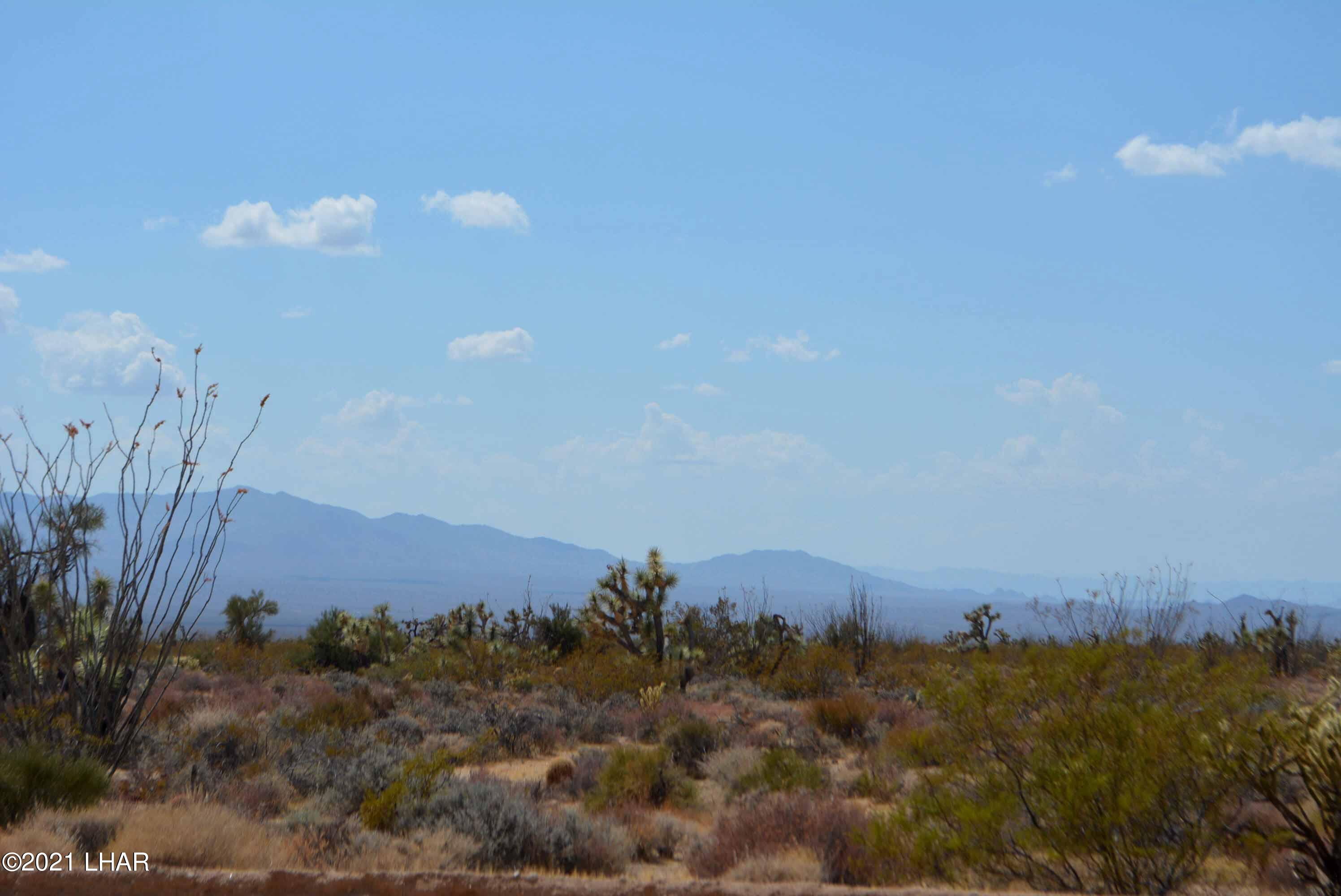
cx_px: 670
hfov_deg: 24.6
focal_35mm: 82
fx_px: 3075
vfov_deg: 16.6
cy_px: 448
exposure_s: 1/2000
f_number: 8
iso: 400
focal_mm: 55
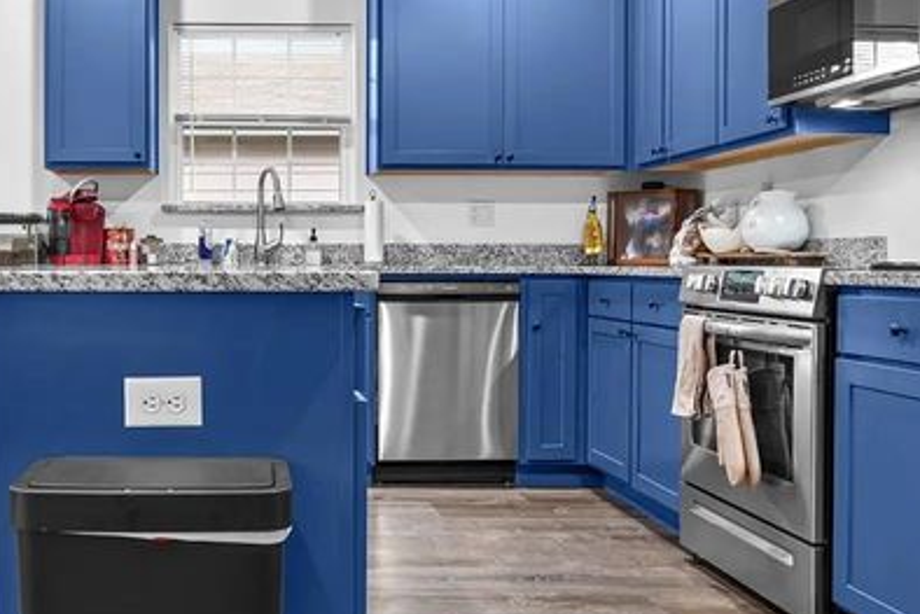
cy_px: 288
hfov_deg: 47.7
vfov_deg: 34.2
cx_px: 234
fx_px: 997
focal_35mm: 39
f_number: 2.8
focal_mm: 10
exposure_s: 1
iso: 100
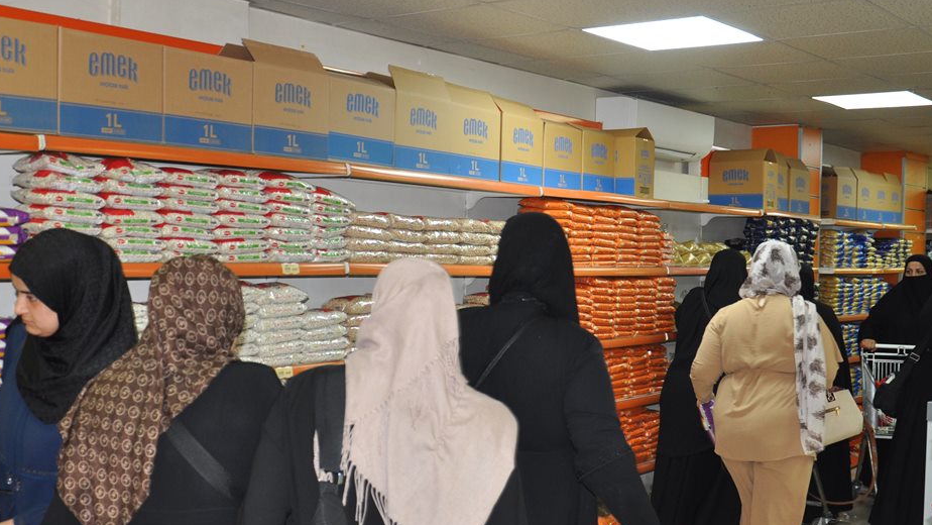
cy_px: 303
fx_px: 1205
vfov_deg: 24.5
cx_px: 464
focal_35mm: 49
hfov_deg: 42.3
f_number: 3.8
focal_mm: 21
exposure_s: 1/60
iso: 400
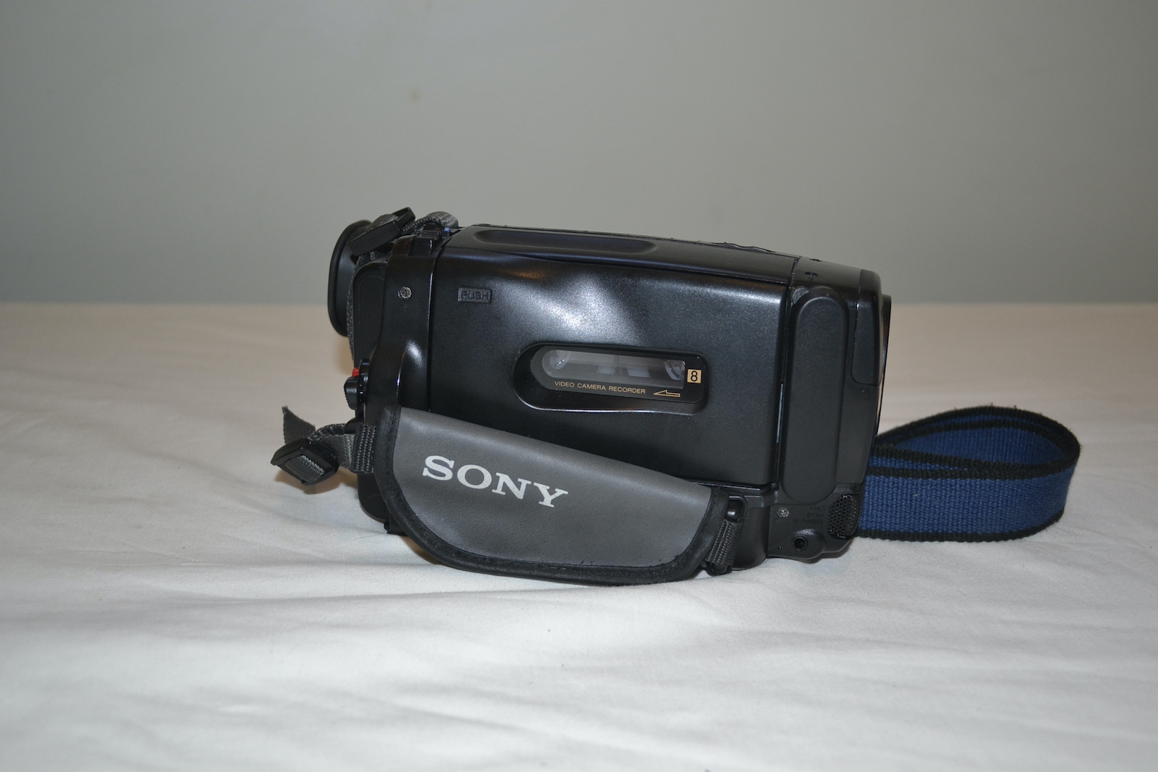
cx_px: 579
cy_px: 386
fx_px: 1255
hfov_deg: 49.5
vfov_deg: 34.2
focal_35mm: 39
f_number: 4.2
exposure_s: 1/60
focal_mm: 26
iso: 450
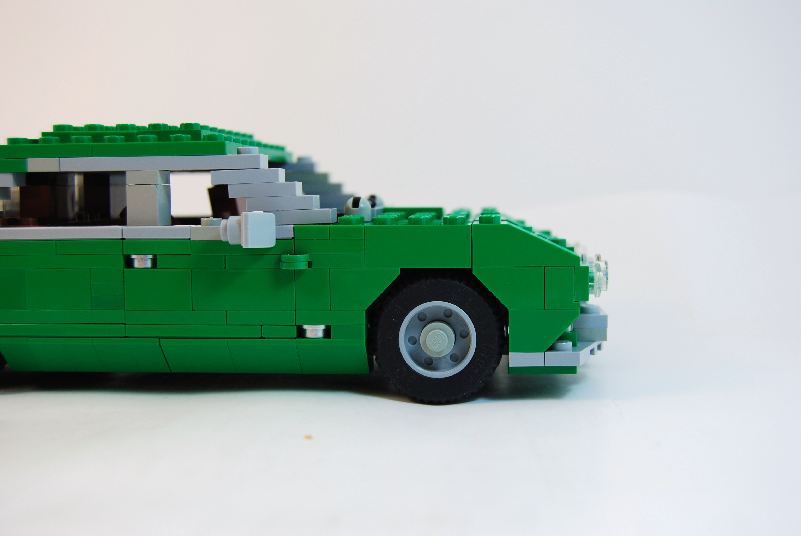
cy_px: 268
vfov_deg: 29.0
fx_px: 1036
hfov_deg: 42.3
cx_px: 400
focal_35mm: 46
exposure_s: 1/125
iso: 200
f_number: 5.6
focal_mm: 31
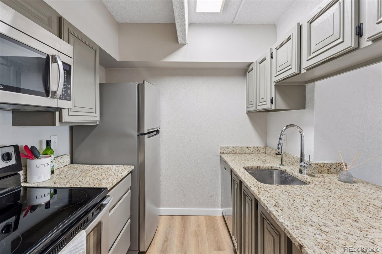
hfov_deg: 93.3
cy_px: 127
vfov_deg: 70.4
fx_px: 180
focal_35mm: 17
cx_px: 191
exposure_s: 1/8
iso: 400
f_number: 9
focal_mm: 17
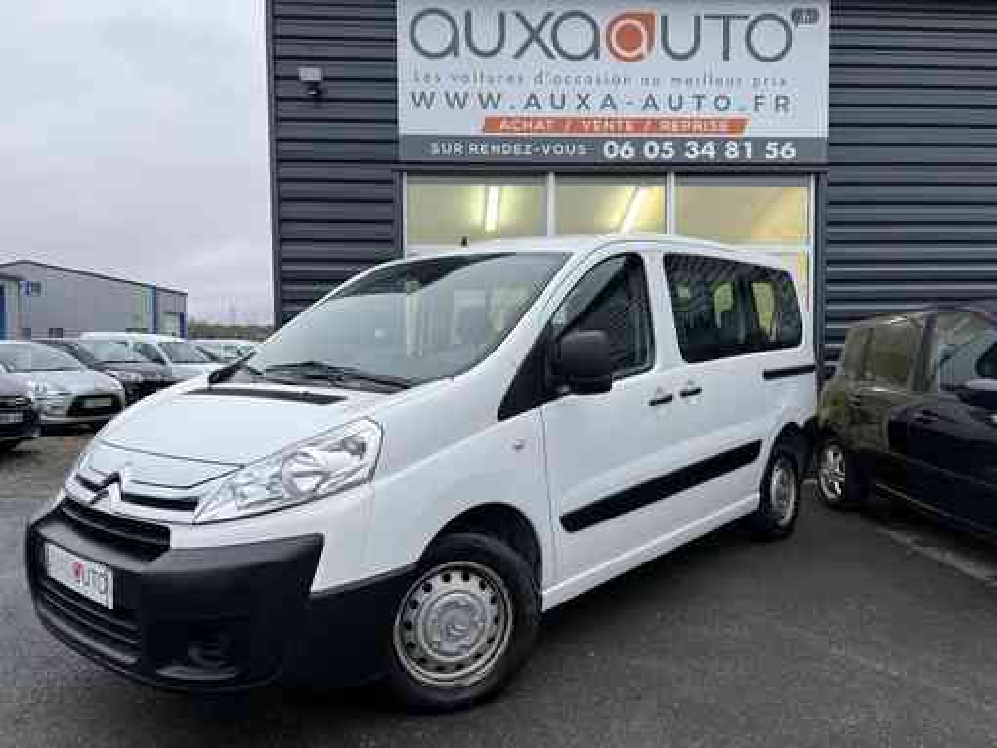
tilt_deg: -2.8
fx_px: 749
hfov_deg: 67.3
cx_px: 498
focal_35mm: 26
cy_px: 374
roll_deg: +0.8
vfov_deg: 53.1
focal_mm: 5.7
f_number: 1.5
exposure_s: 1/121
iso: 64
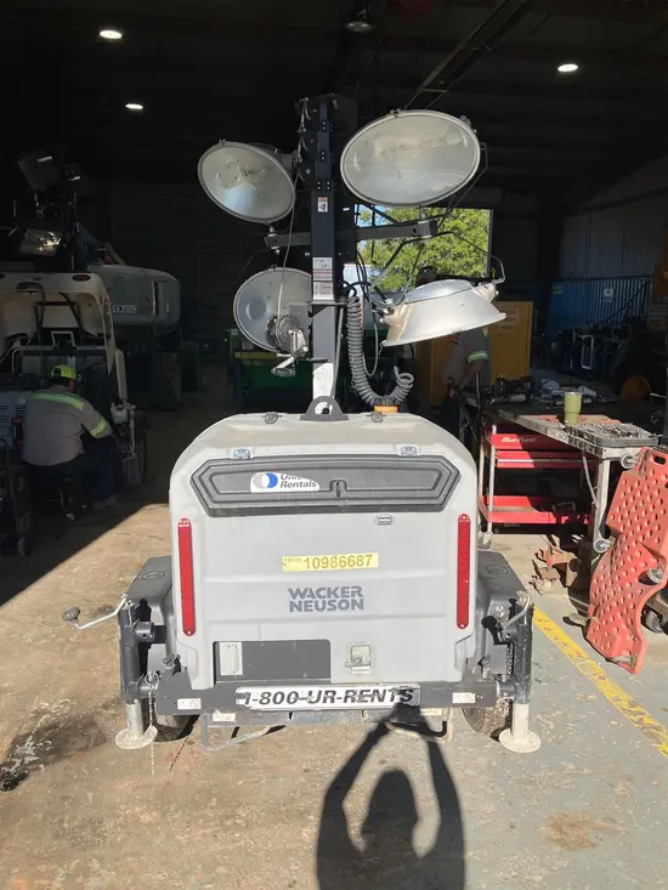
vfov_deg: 63.4
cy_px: 445
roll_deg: -0.2
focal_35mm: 28
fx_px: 720
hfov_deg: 49.8
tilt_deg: -10.5
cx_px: 334
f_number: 1.8
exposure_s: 1/1845
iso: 32
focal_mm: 3.99
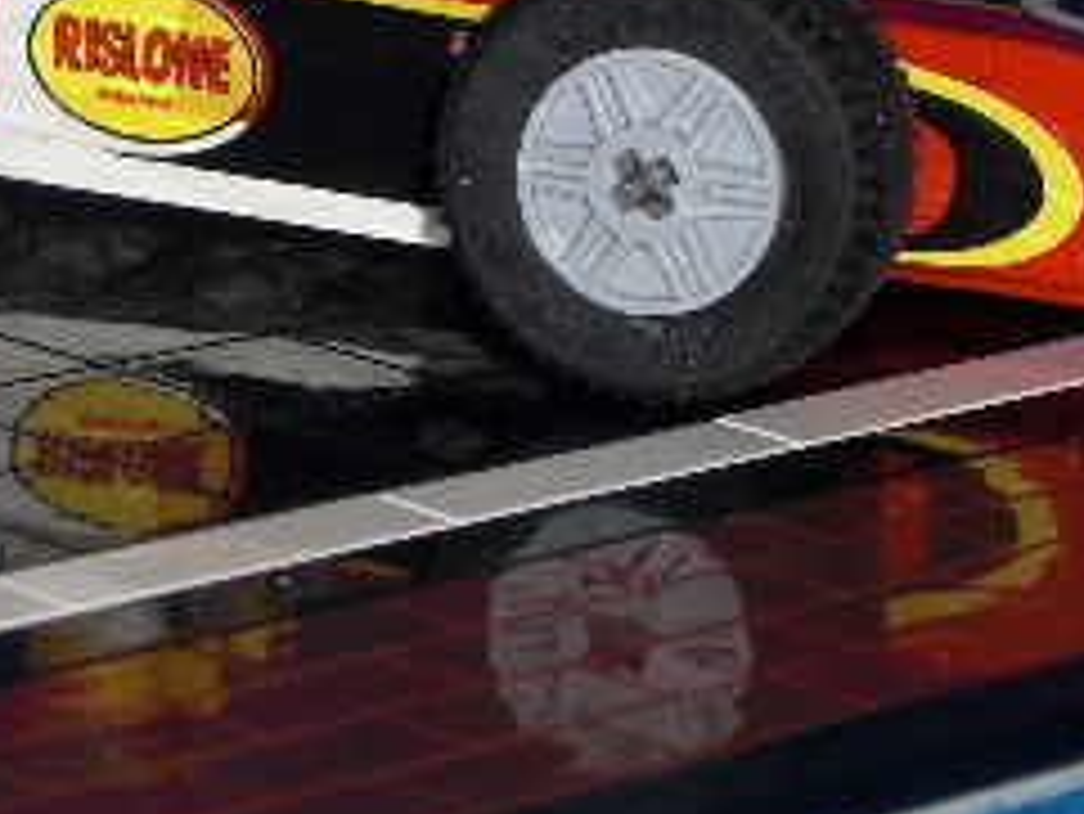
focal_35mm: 236
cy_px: 220
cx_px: 229
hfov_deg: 8.4
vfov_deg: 6.3
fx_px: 7394
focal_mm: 15.7
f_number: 4.8
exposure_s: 1/60
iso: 100
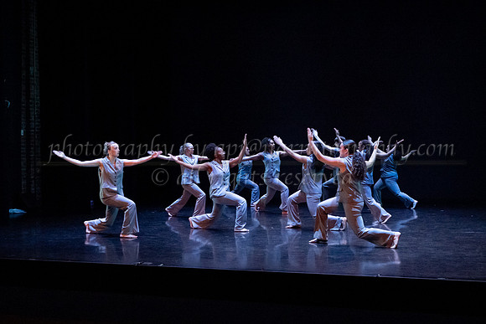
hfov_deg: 41.2
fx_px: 646
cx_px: 262
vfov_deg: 28.2
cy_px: 151
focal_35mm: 48
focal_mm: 35
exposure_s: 1/320
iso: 4000
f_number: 3.5
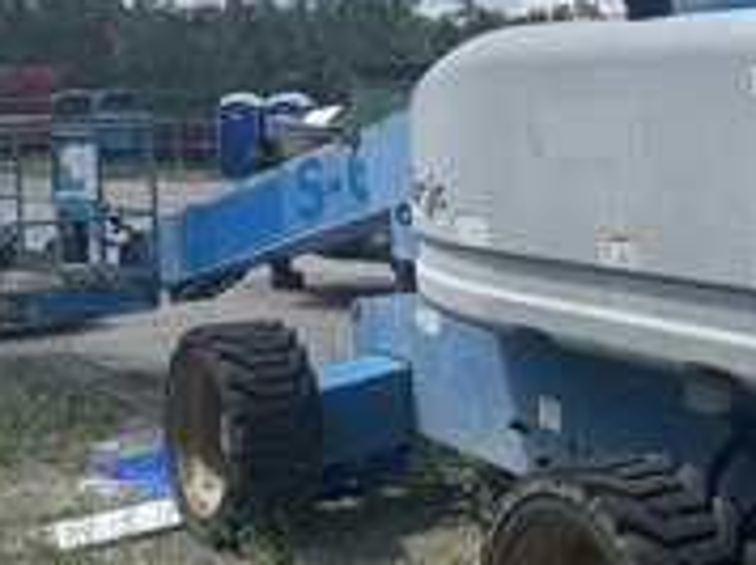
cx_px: 629
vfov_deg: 26.8
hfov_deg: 34.3
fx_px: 1178
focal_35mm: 54
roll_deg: +2.0
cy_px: 183
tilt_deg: +1.8
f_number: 1.78
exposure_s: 1/5814
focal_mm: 6.76
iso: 80
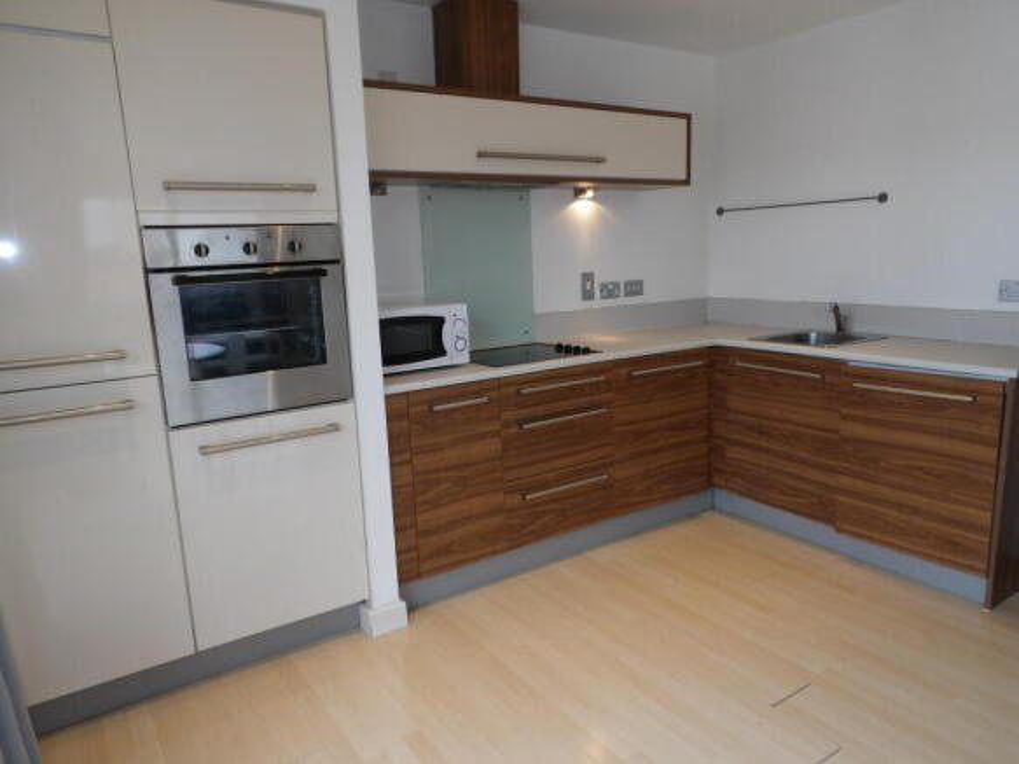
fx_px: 706
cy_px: 382
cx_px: 510
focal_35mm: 24
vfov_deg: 56.8
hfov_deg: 71.6
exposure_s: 1/30
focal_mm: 4.3
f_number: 4.1
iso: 160
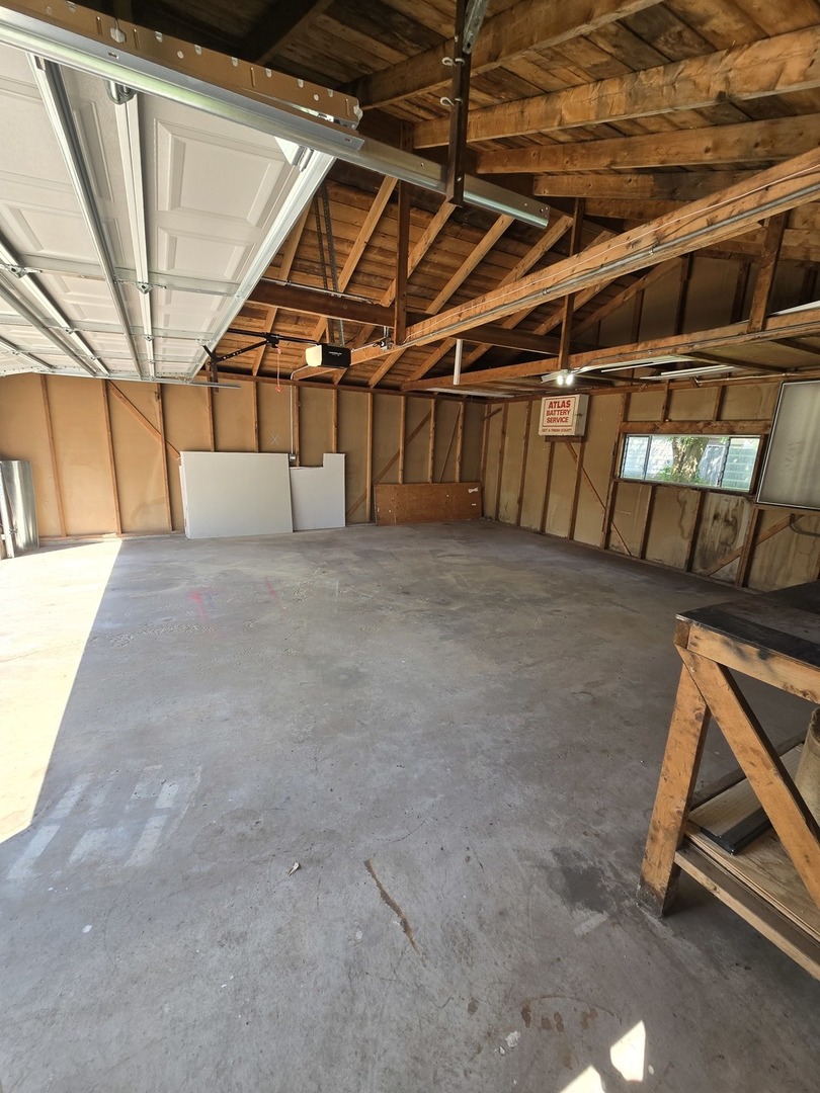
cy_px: 546
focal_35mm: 13
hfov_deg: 89.9
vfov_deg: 106.2
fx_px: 411
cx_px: 410
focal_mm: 2.2
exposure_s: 1/125
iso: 50
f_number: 2.2
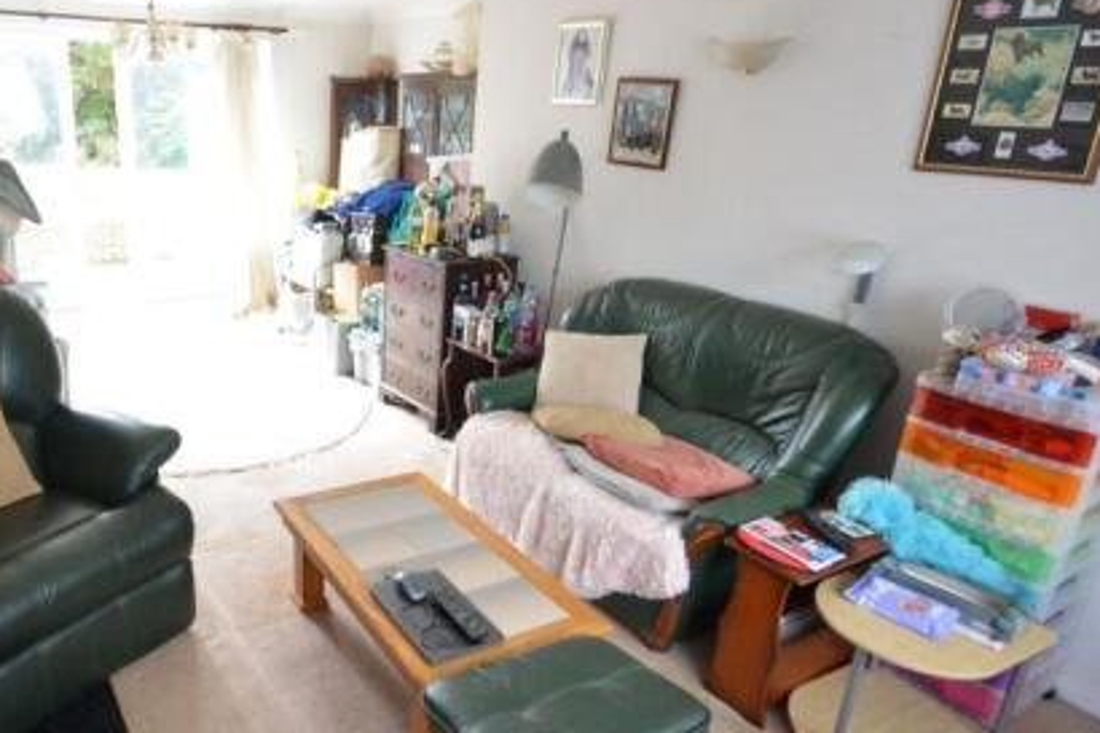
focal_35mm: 24
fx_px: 733
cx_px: 360
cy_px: 375
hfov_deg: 71.4
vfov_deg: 53.1
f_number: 8
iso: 400
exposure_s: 1/8
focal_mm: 10
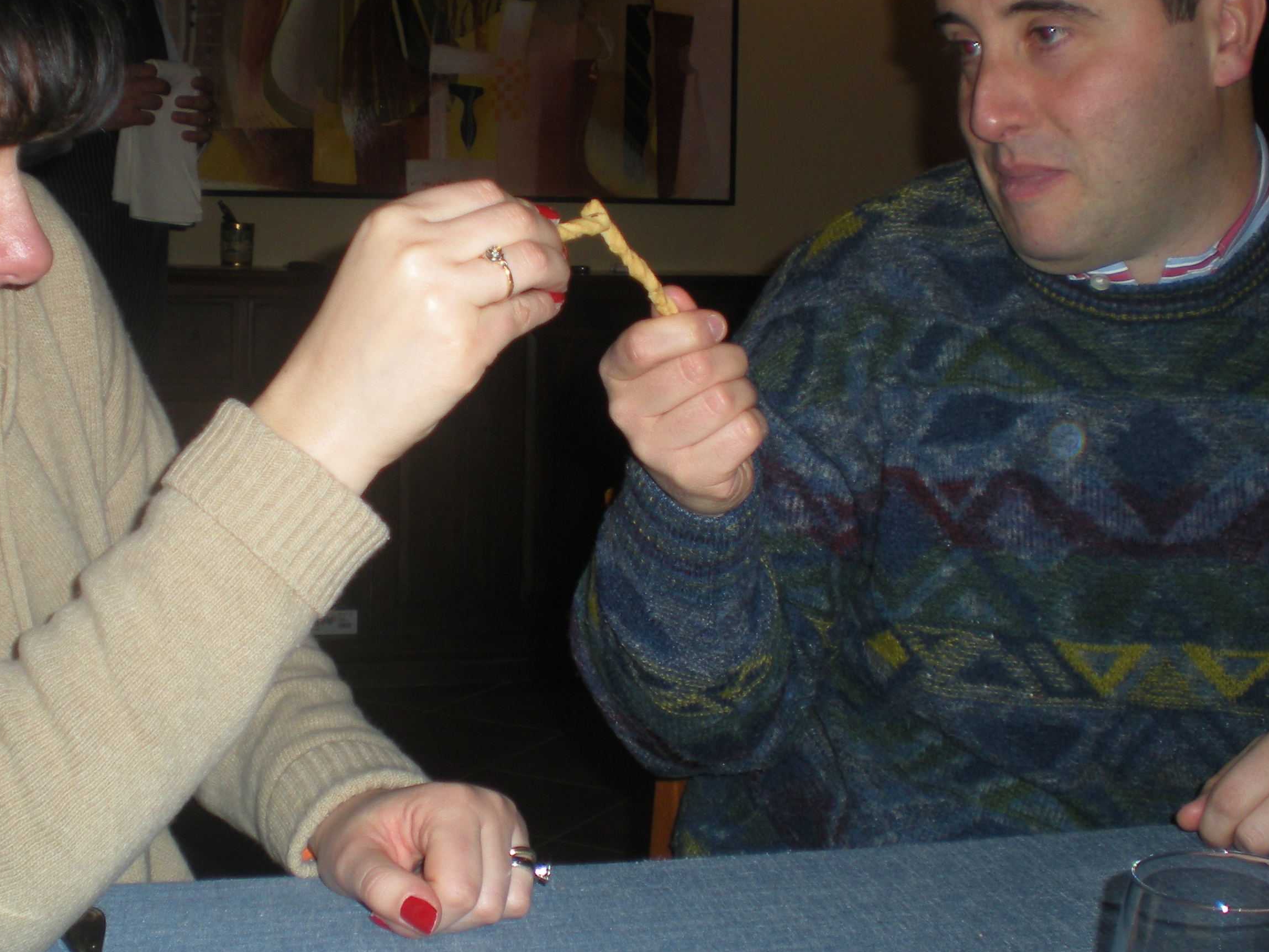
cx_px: 513
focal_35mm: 54
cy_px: 308
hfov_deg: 35.4
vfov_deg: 26.9
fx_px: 1980
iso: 69
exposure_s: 1/60
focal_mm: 6.3
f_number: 3.1
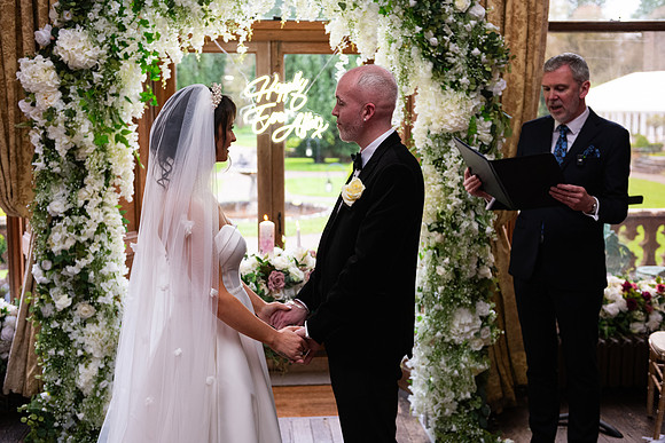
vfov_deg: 29.9
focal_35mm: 45
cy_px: 222
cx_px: 332
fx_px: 831
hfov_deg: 43.6
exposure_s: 1/160
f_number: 3.5
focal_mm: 45
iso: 1000
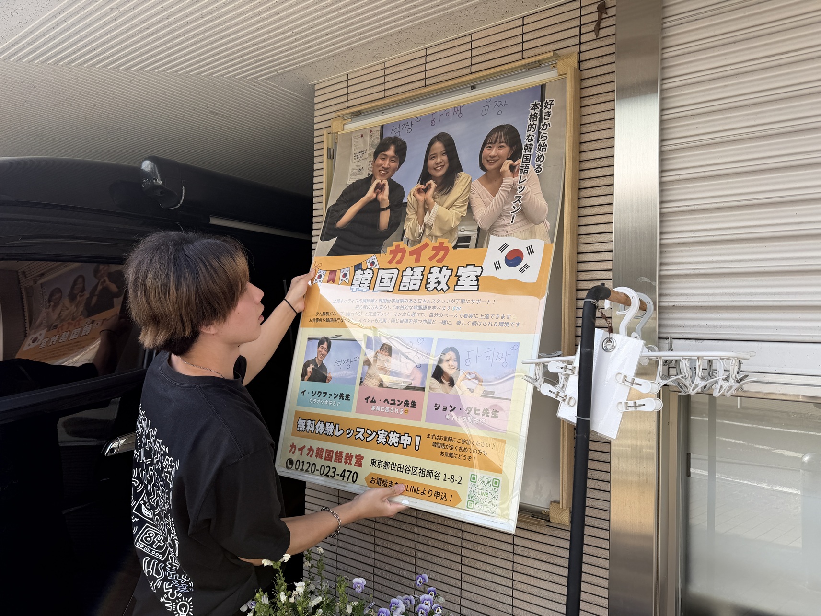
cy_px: 308
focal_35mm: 24
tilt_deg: +1.5
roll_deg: -1.1
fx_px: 569
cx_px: 410
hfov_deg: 71.6
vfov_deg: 56.8
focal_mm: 6.76
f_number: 1.78
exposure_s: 1/788
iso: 80
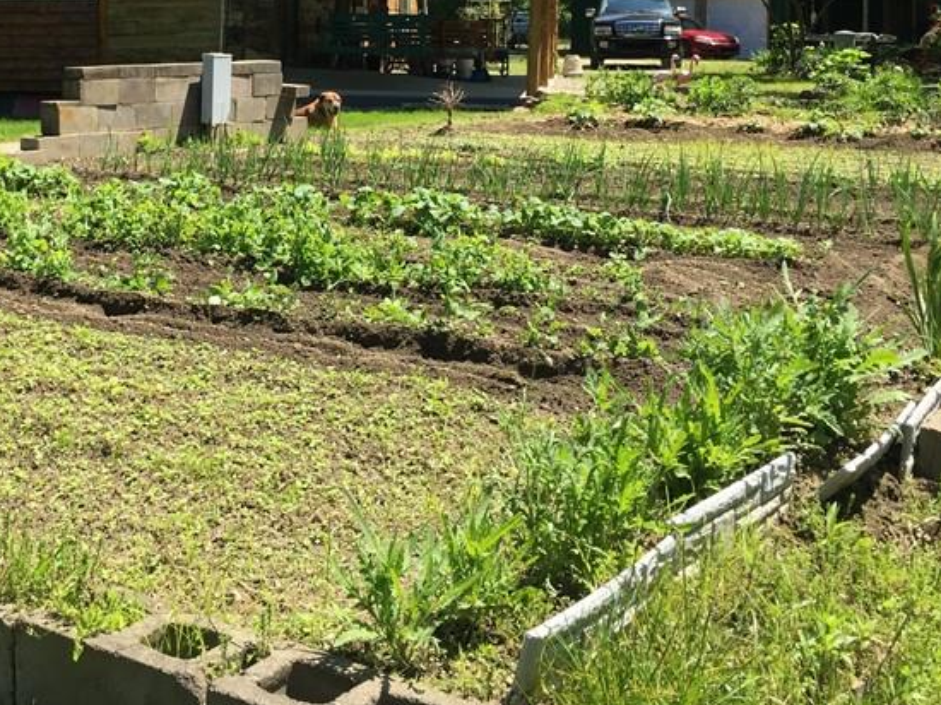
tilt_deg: -1.7
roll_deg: -0.8
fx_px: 1467
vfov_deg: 26.2
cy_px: 75
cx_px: 253
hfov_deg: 34.9
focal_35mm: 54
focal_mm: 4.15
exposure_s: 1/1163
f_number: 2.2
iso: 32
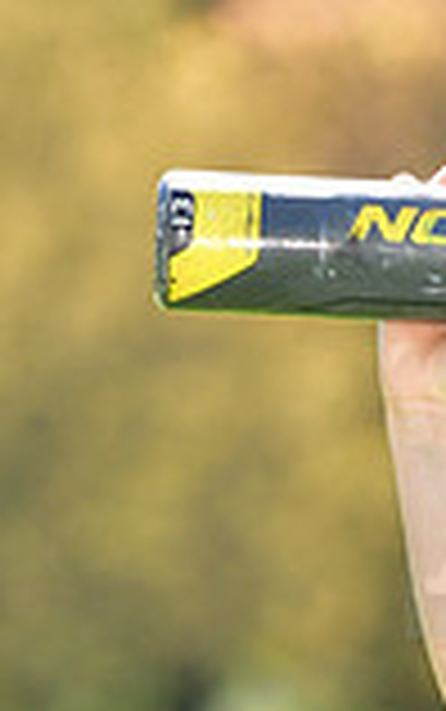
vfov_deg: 3.1
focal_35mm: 674
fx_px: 13084
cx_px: 1162
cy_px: 506
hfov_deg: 1.9
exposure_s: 1/1000
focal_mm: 120
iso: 400
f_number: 4.5
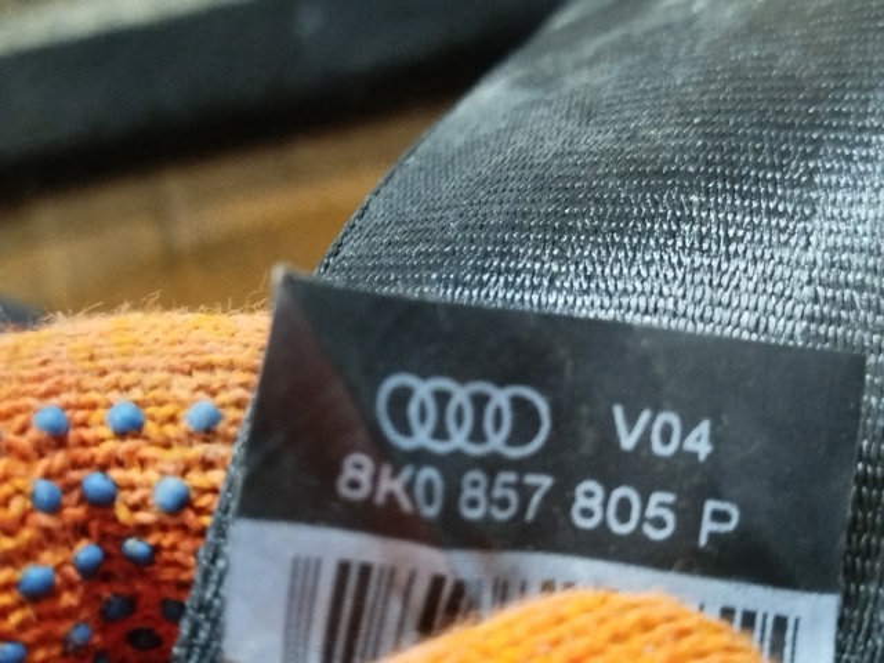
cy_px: 332
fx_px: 1226
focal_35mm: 48
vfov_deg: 30.3
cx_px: 442
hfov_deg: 39.7
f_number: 1.7
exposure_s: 1/17
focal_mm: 5.31
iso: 640
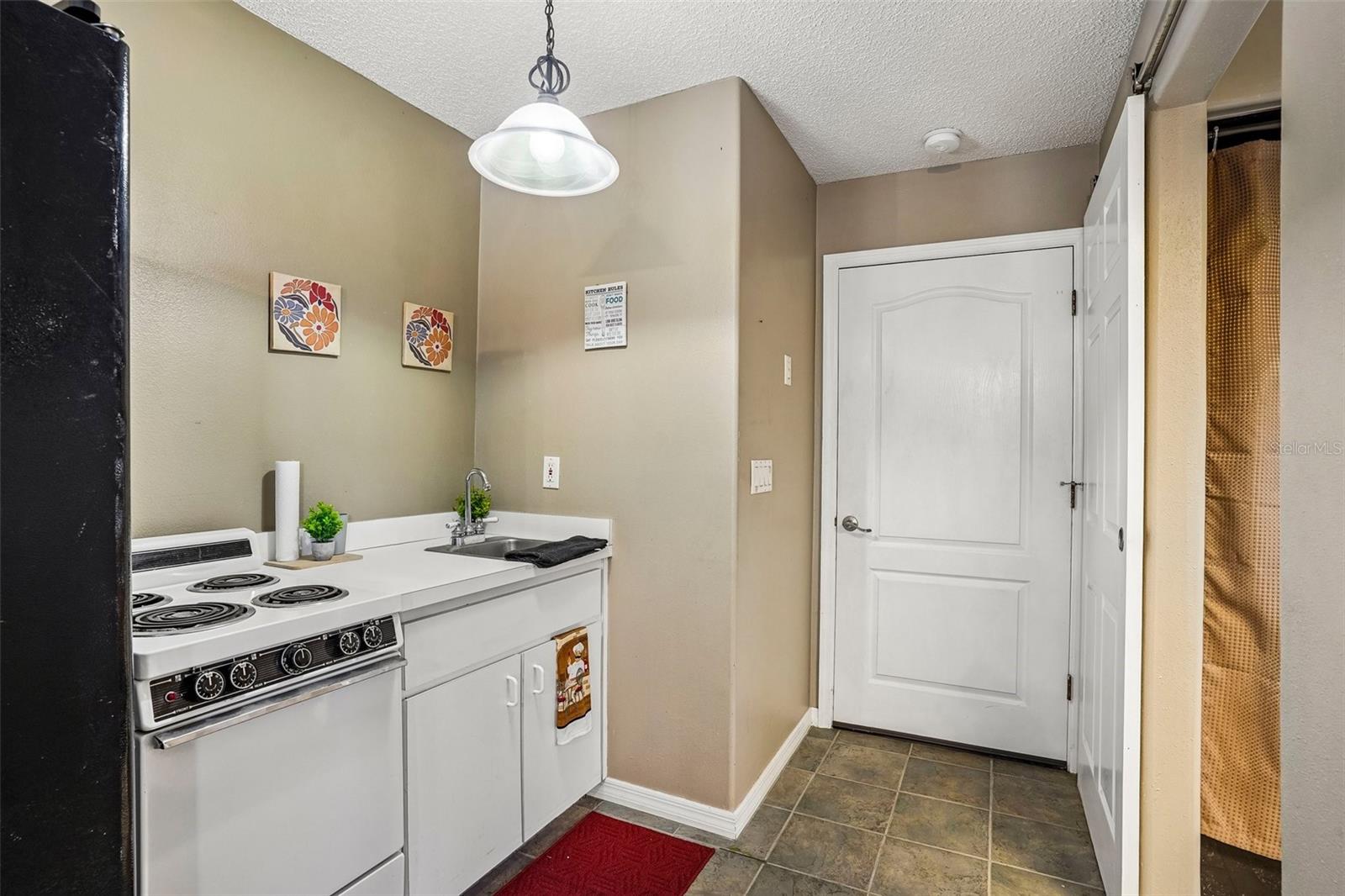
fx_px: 635
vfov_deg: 70.4
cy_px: 448
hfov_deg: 93.3
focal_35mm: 17
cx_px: 672
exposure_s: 1/3.33
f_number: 8
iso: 400
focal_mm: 17
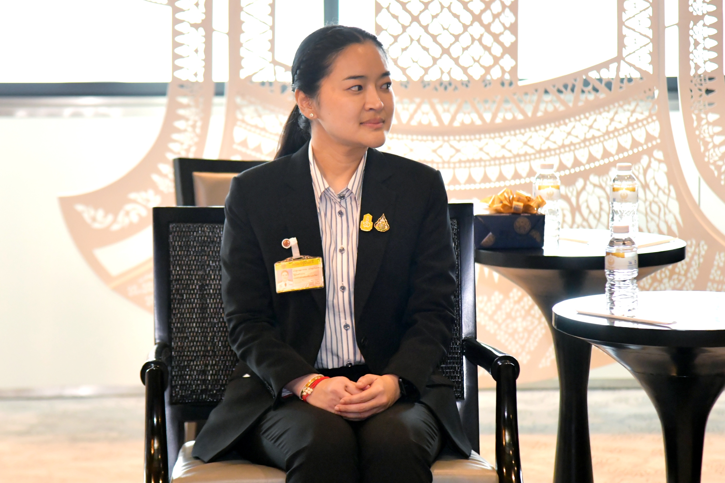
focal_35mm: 120
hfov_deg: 17.1
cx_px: 362
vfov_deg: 11.4
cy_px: 242
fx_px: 2417
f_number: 4
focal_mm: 120
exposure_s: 1/200
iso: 2000
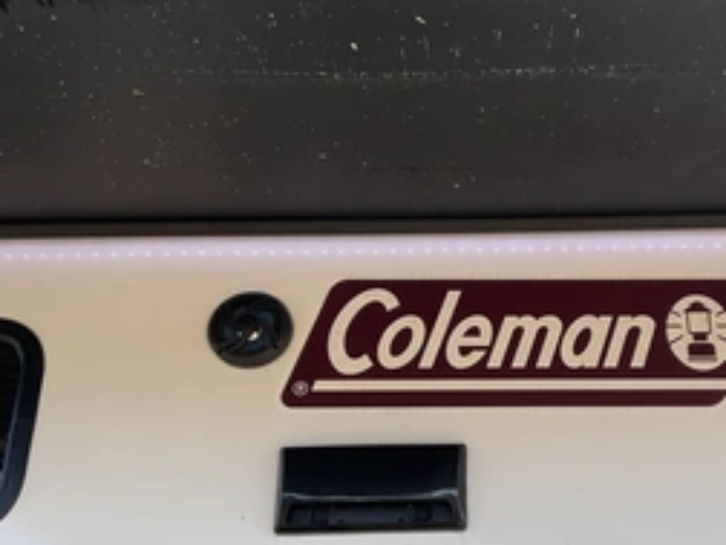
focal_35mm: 46
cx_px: 504
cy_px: 389
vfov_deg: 31.1
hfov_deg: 40.5
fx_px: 965
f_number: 1.8
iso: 25
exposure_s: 1/435
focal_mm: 3
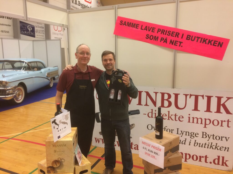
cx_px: 116
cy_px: 87
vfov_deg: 48.2
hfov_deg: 61.7
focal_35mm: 29
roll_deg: +0.0
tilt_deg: -10.5
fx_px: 195
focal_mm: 4.15
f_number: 2.2
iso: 125
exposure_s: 1/33
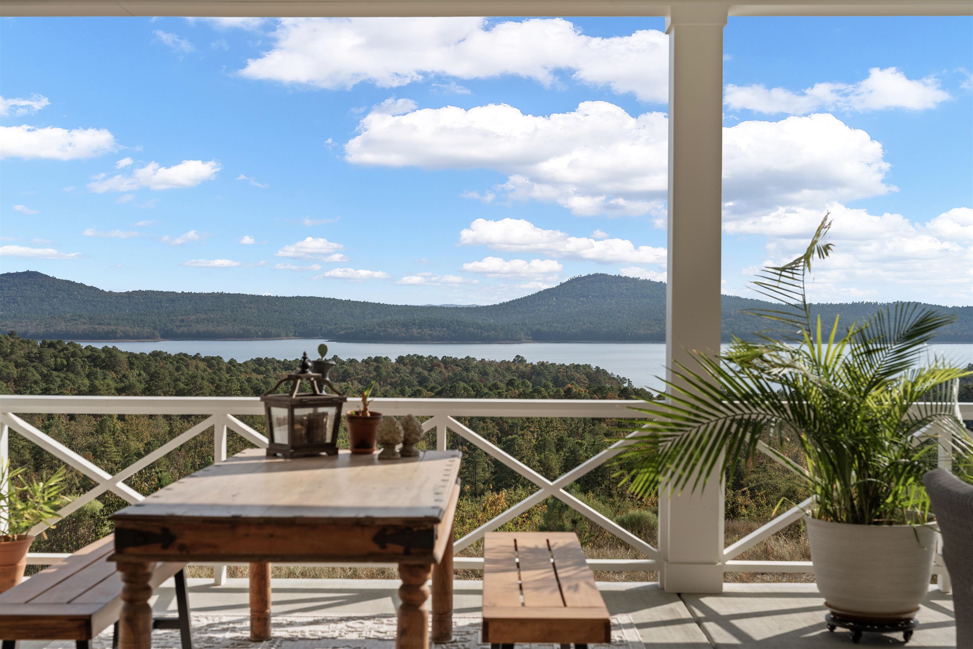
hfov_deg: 39.6
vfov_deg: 27.0
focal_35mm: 50
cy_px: 324
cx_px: 486
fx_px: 1351
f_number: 5.6
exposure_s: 1/60
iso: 100
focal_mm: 50
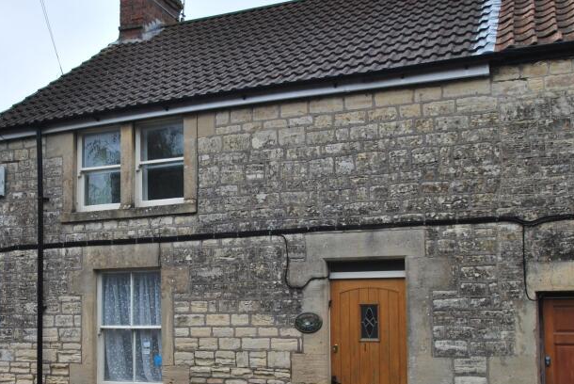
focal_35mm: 48
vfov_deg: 28.1
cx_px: 162
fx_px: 763
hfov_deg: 40.3
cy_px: 246
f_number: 6.3
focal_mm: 19
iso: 100
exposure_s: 1/160
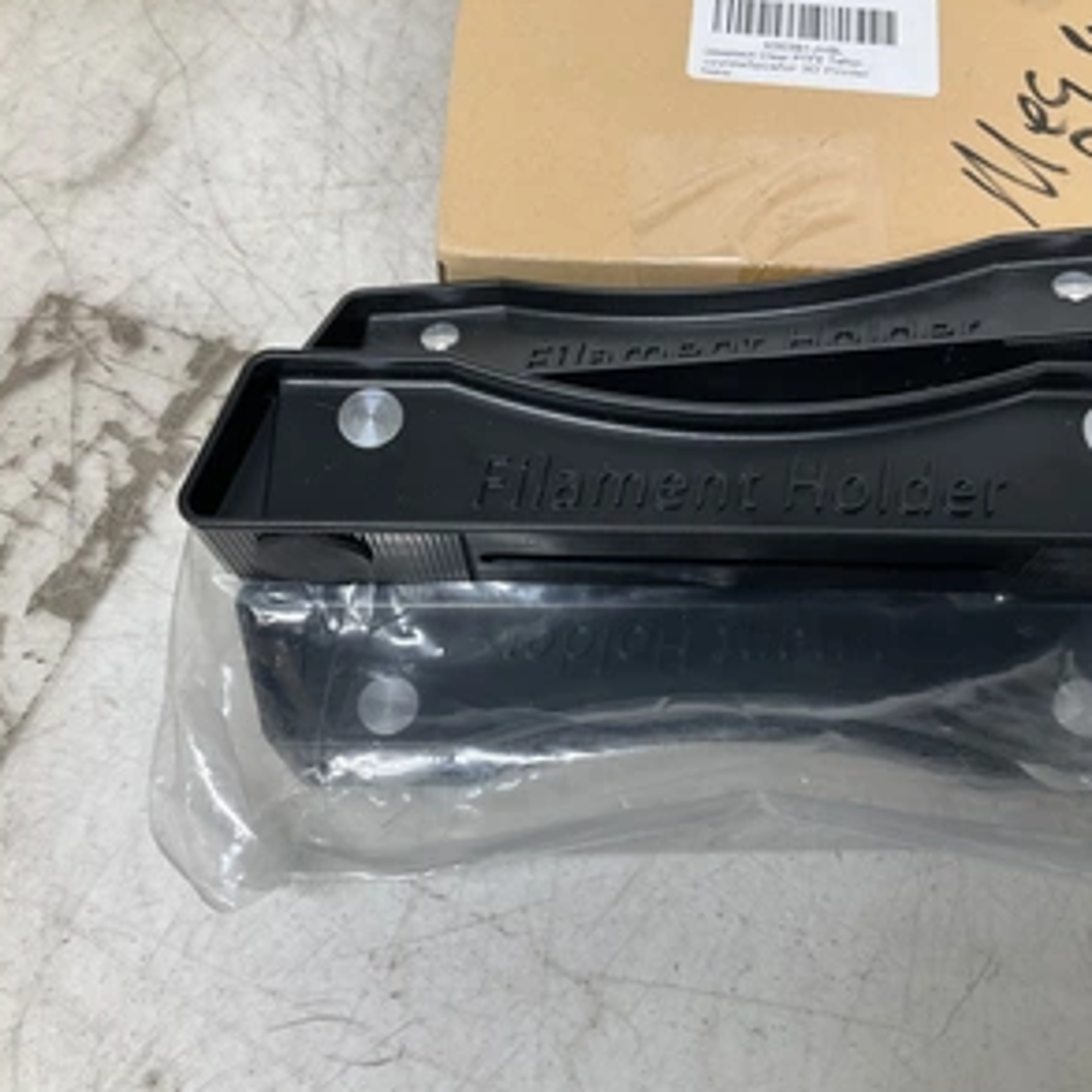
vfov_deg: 47.2
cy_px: 537
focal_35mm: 35
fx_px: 1249
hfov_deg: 47.2
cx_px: 574
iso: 40
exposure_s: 1/60
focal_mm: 3
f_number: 1.8
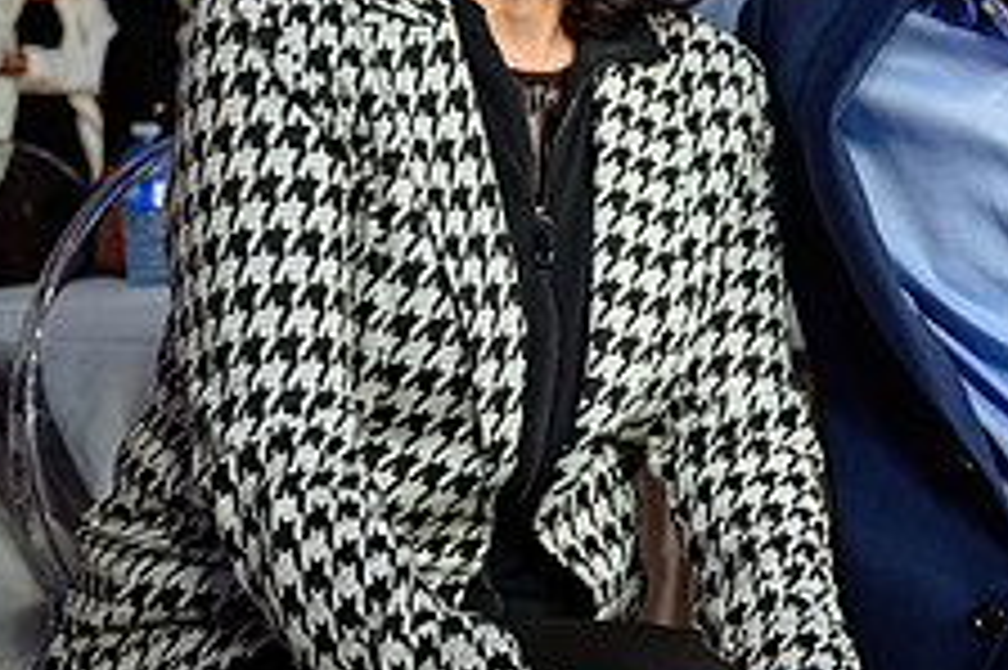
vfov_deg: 16.8
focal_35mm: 81
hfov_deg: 23.5
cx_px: 1120
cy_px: 307
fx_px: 2266
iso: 500
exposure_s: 1/30
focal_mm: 28
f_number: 3.2
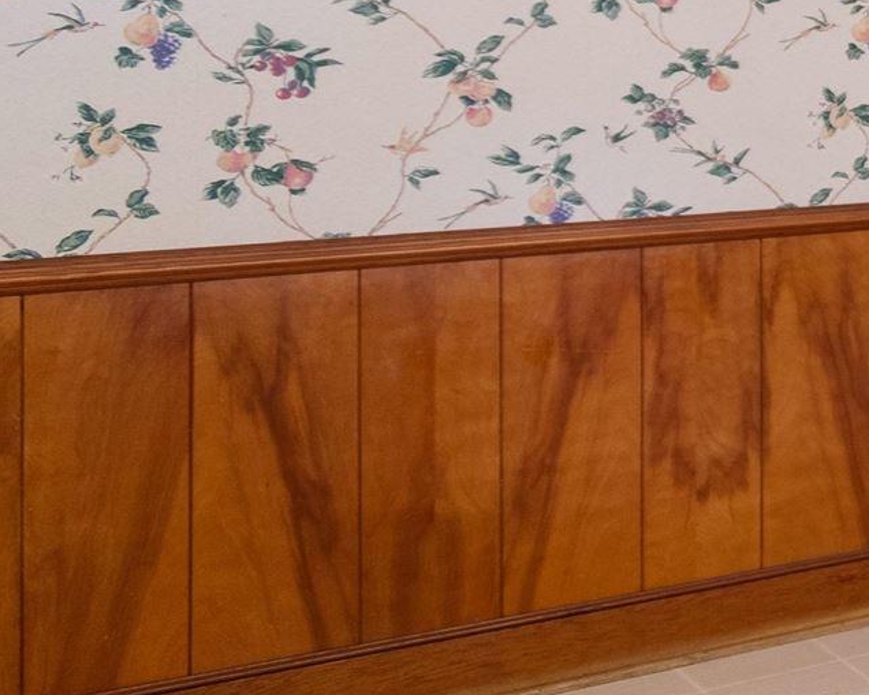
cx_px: 2074
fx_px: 1749
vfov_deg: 21.8
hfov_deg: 15.3
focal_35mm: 68
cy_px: 30
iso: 100
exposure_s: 1
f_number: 4.5
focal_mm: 10
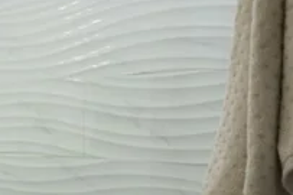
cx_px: -289
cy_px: 123
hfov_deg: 19.5
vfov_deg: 23.3
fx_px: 472
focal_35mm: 58
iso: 200
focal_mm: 14
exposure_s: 1/8
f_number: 8
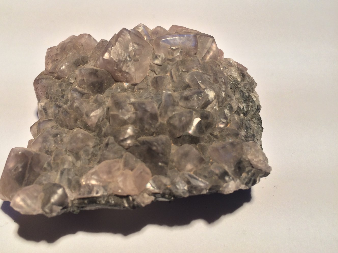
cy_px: 120
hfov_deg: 52.3
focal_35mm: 35
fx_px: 342
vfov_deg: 40.7
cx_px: 134
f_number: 2.2
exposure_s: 1/125
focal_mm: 4.15
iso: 32
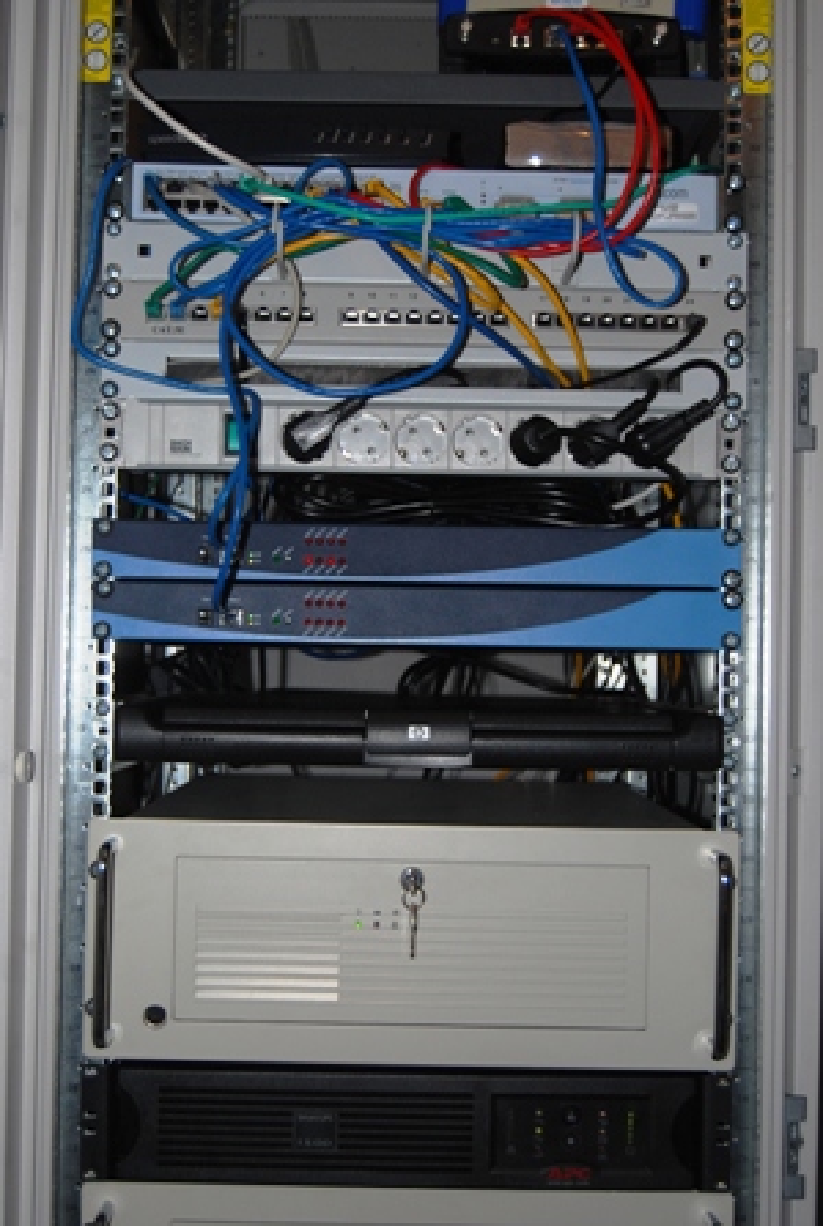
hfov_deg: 28.2
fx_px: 1638
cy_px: 613
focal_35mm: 48
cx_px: 412
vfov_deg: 41.0
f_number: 4.5
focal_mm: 32
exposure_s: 1/60
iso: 200
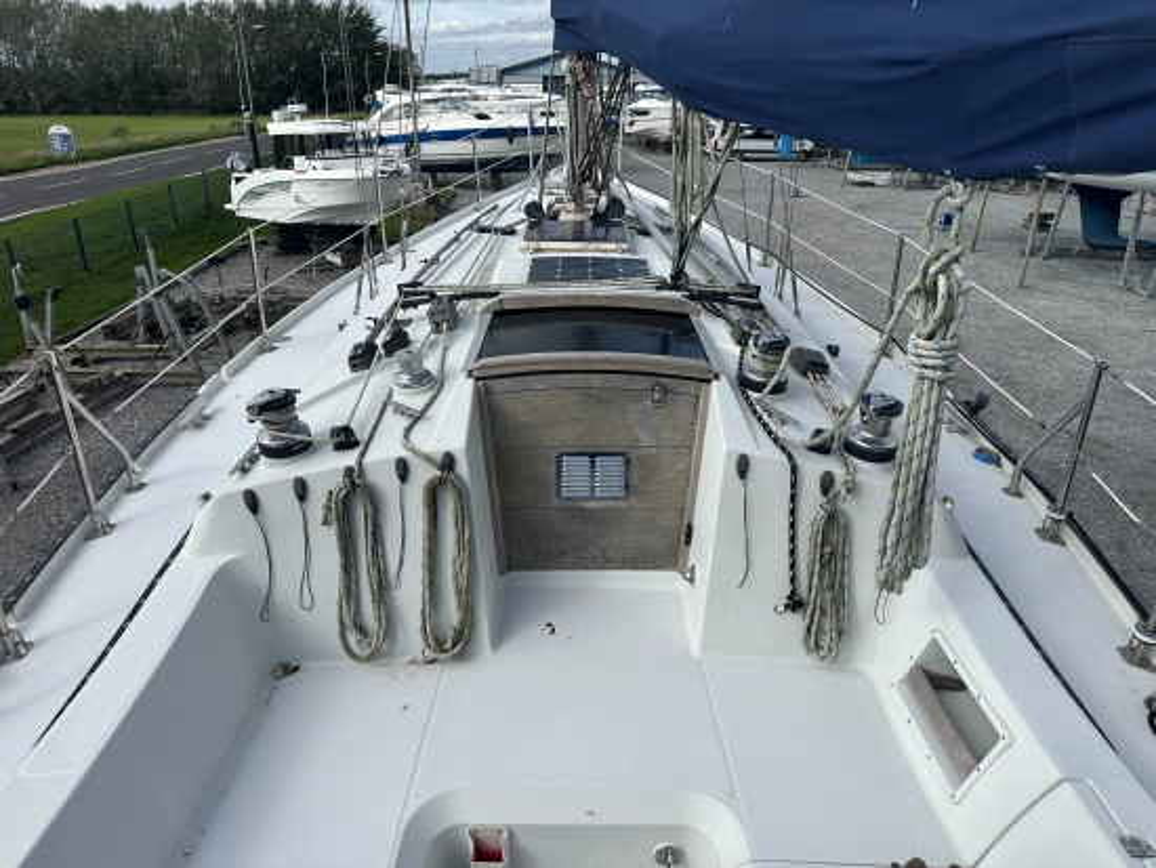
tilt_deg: -23.1
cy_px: 434
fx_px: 802
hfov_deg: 71.6
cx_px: 578
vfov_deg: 56.9
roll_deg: -0.7
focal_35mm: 24
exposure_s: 1/5525
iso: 80
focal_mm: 6.86
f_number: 1.78
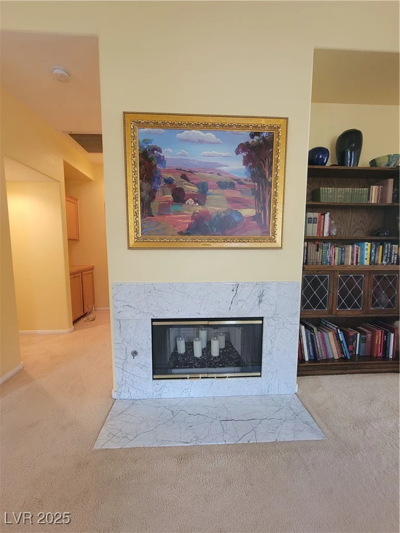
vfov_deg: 106.2
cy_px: 266
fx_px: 200
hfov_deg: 89.9
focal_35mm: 13
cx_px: 200
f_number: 2.2
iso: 400
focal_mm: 2.2
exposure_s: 1/60
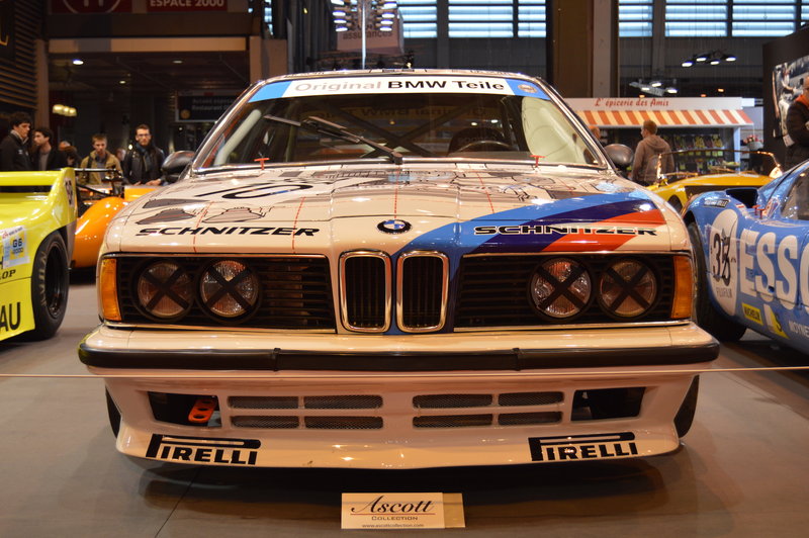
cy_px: 269
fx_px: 1145
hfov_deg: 38.9
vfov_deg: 26.4
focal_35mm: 51
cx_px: 404
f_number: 4.5
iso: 400
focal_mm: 34
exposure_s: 1/80
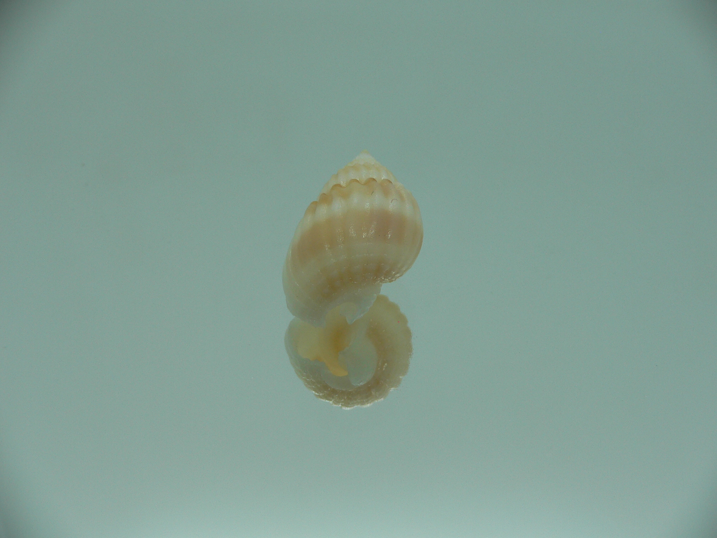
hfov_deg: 52.6
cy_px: 269
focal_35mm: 35
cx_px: 358
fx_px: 725
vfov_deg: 40.7
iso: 80
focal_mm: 4.6
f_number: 2.8
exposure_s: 1/80
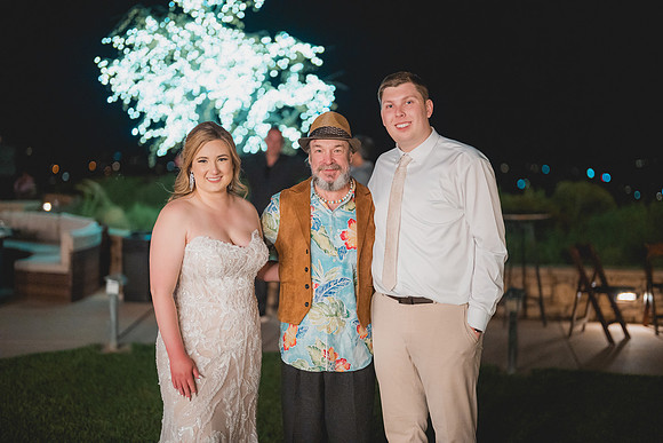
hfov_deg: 39.6
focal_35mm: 50
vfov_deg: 27.0
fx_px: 921
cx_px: 332
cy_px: 222
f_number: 1.2
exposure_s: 1/200
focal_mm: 50
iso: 3200
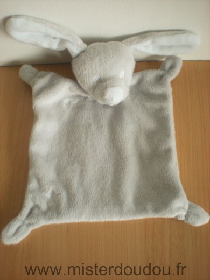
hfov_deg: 37.7
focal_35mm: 38
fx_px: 307
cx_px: 105
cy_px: 140
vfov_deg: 49.0
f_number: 3.1
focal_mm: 6.3
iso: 200
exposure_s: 1/43.4
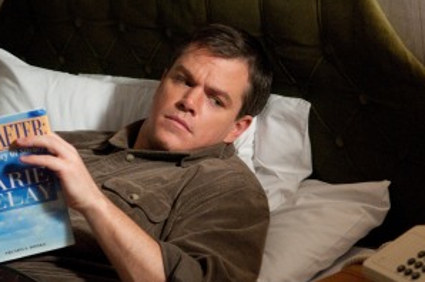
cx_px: 185
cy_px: 141
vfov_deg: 11.0
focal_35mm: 125
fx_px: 1471
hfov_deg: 16.4
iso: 1600
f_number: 3.2
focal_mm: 55
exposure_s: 1/125
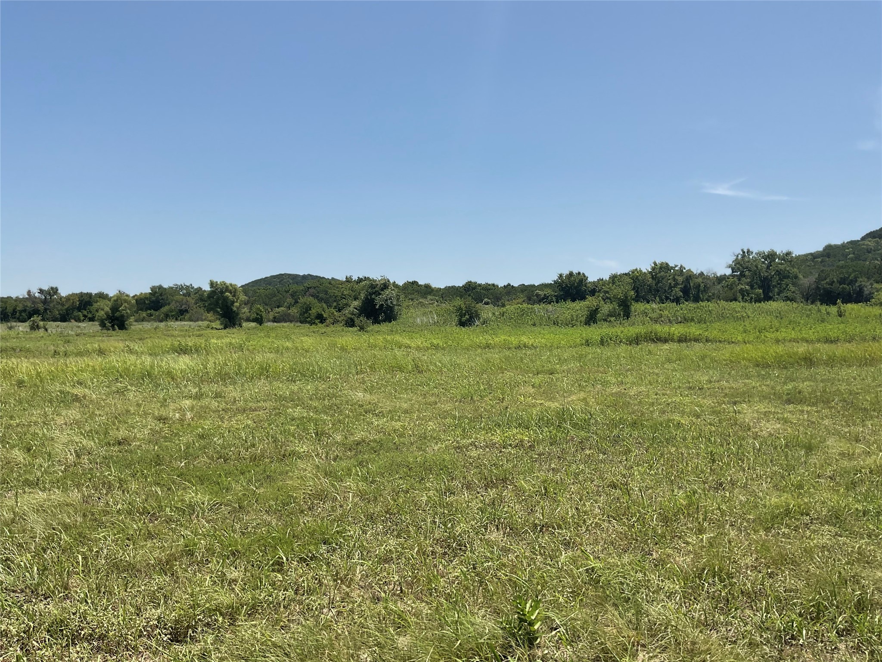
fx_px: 739
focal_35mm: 29
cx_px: 441
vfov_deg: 48.2
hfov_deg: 61.7
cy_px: 331
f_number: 1.8
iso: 16
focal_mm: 3
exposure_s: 1/2141
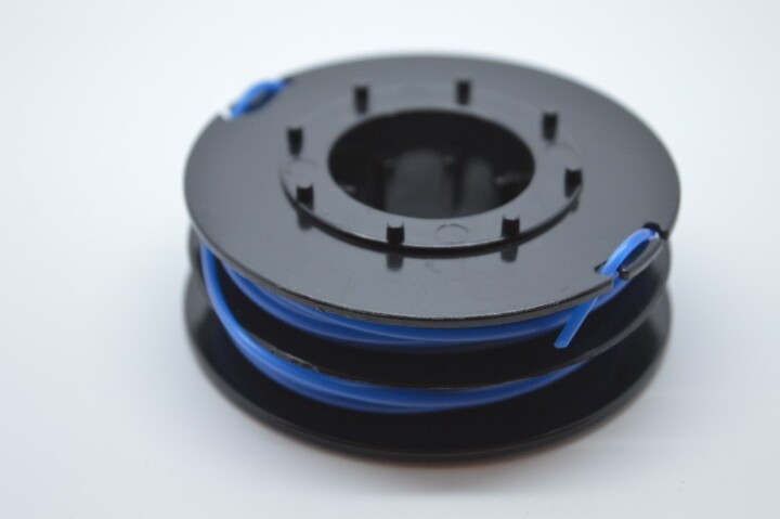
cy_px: 260
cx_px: 390
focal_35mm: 82
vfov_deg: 16.5
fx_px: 1786
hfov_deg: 24.6
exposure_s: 1/50
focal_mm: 55
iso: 400
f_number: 5.6
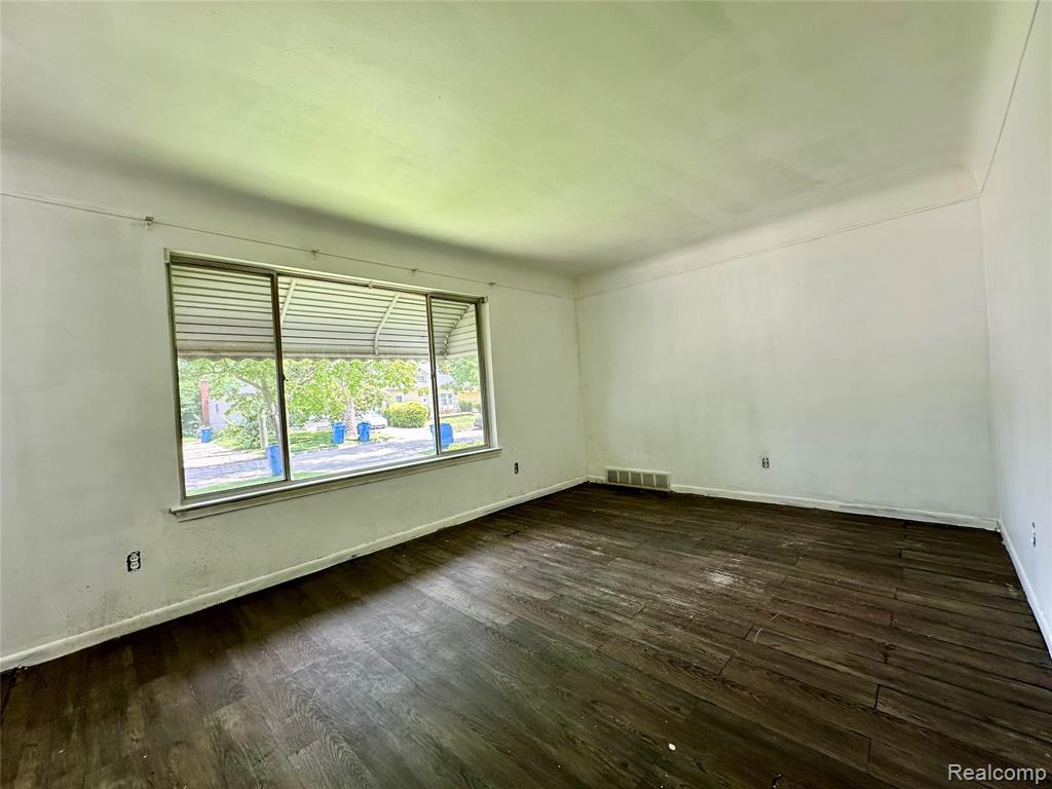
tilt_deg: -0.3
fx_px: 425
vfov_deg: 85.7
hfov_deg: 102.1
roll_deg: +3.6
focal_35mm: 14
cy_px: 394
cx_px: 526
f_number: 2.2
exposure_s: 1/99
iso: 50
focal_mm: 2.22
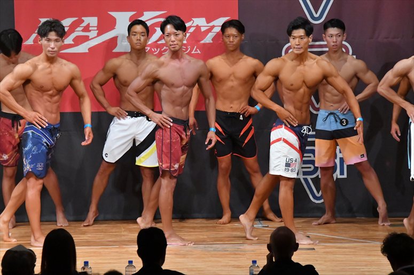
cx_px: 207
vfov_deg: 5.4
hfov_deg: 8.1
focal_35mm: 255
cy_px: 138
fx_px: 2931
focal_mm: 170
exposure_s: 1/400
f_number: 5.6
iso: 10000
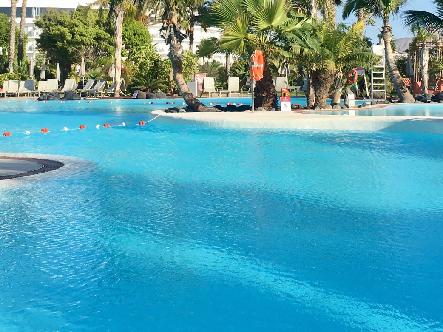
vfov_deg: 24.9
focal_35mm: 57
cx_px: 210
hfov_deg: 33.8
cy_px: 36
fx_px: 729
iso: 25
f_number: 2.2
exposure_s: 1/1637
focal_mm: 4.15
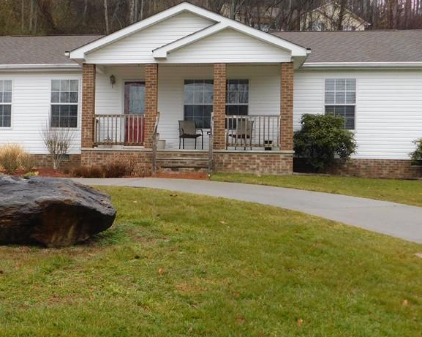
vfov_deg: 29.1
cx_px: 124
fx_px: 649
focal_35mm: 52
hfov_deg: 35.5
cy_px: 161
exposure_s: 1/320
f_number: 3.2
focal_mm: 5.3
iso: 125
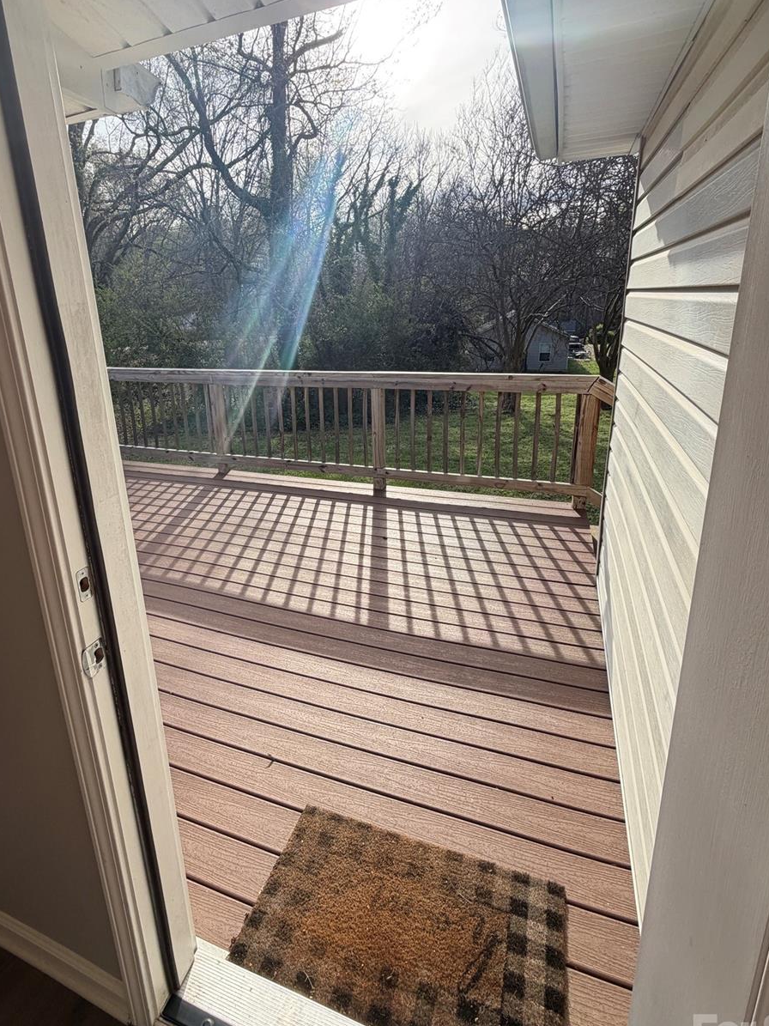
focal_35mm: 18
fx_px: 533
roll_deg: +1.8
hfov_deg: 71.5
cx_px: 353
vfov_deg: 87.3
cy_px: 450
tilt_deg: -15.3
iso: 50
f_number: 2.2
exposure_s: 1/390
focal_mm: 2.22
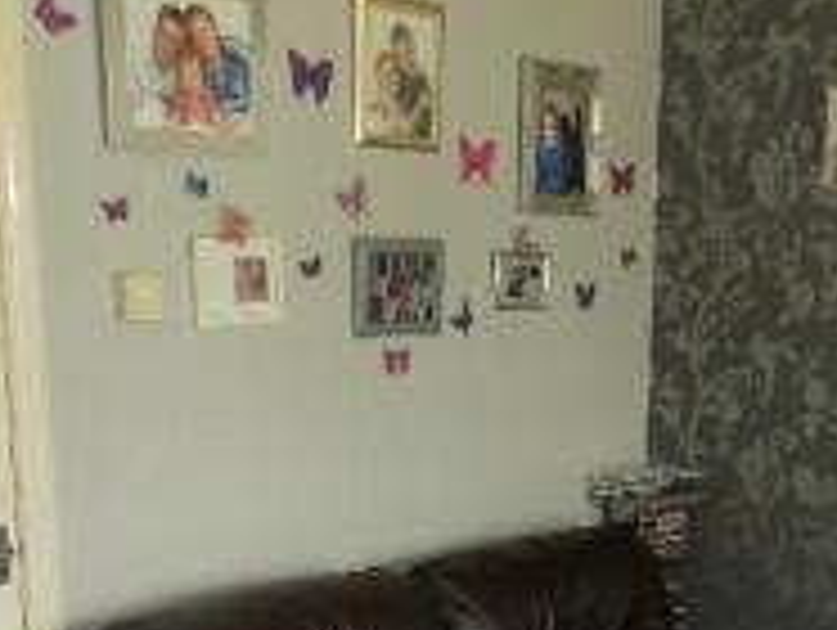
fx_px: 1743
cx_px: 790
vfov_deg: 19.0
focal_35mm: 72
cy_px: 817
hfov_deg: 25.9
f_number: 3.1
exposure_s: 1/30
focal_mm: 4
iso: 80
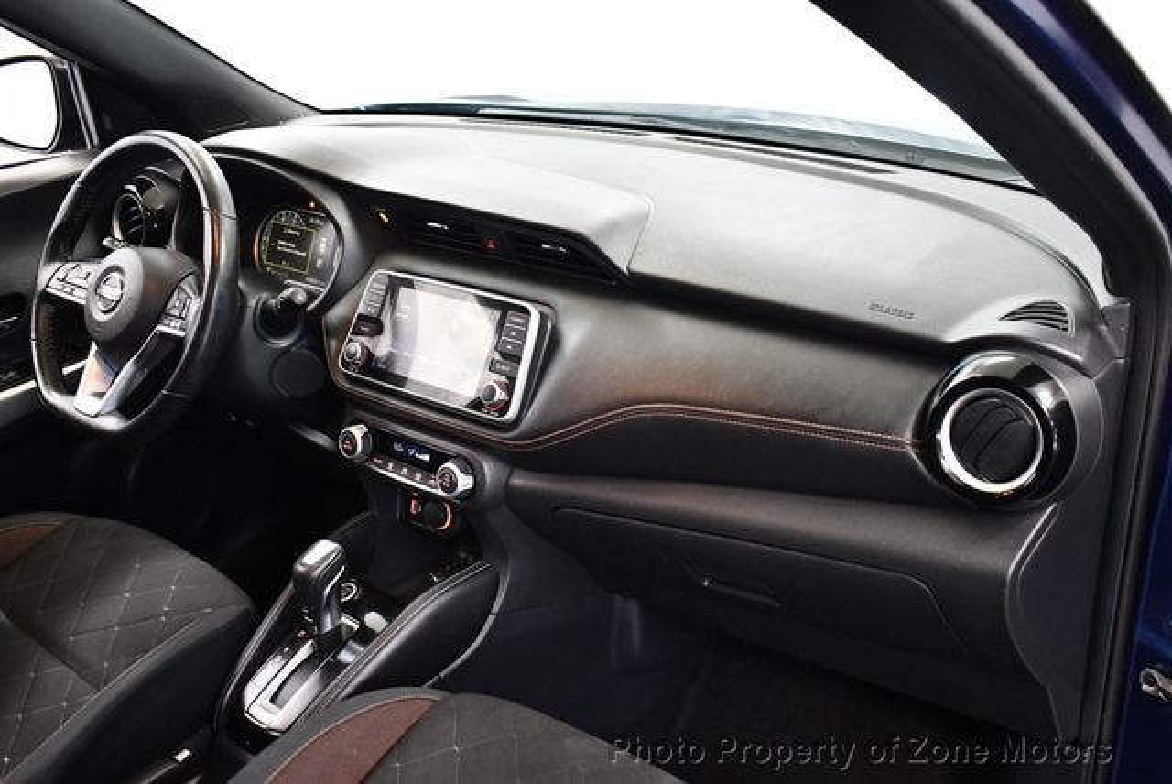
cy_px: 392
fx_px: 1173
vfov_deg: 36.9
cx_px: 586
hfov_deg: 53.1
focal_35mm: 36
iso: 3200
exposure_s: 1/80
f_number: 3.5
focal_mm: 18
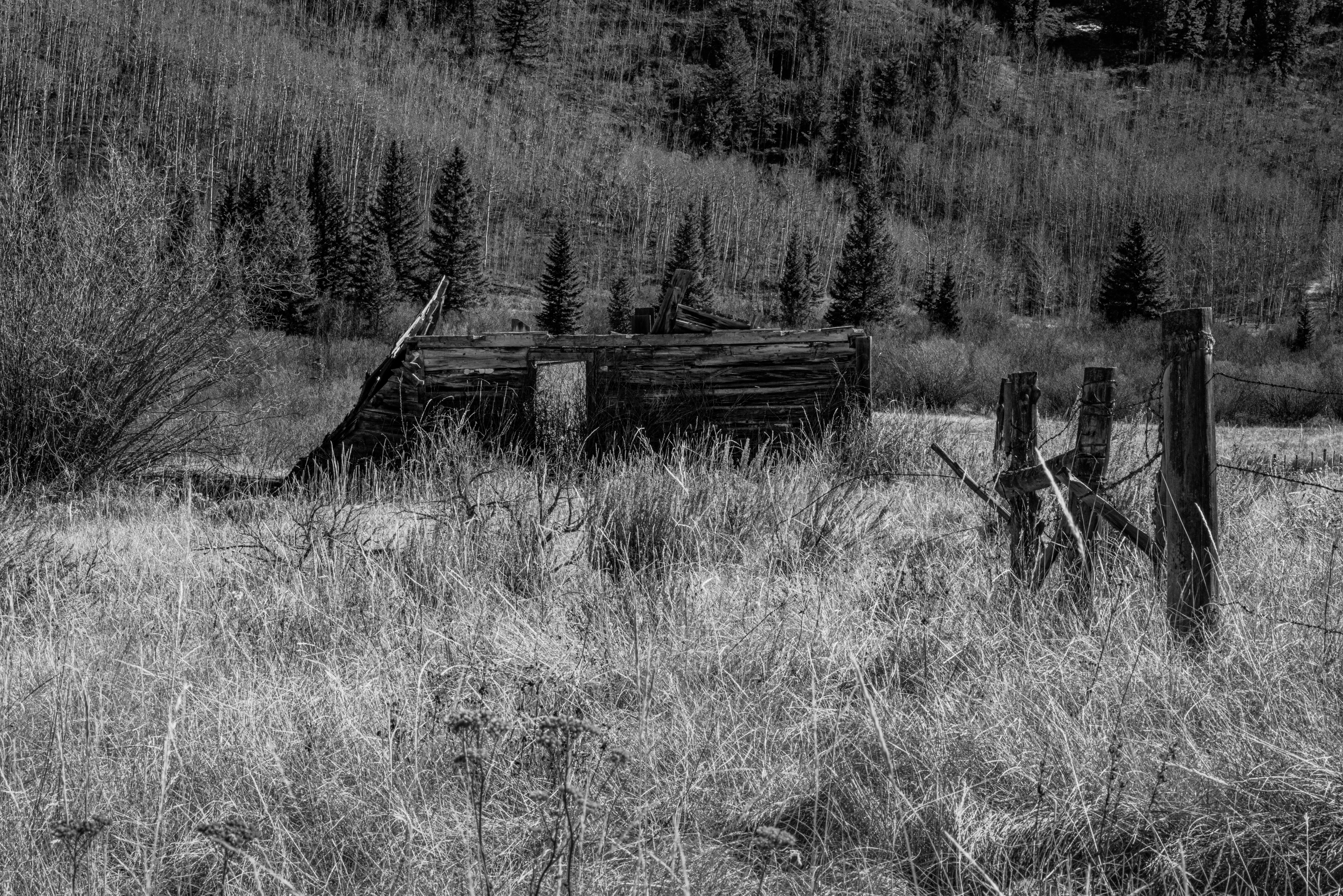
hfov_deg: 28.8
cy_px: 448
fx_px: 2612
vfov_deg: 19.5
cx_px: 672
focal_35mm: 70
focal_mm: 70
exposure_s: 1/100
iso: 400
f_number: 22
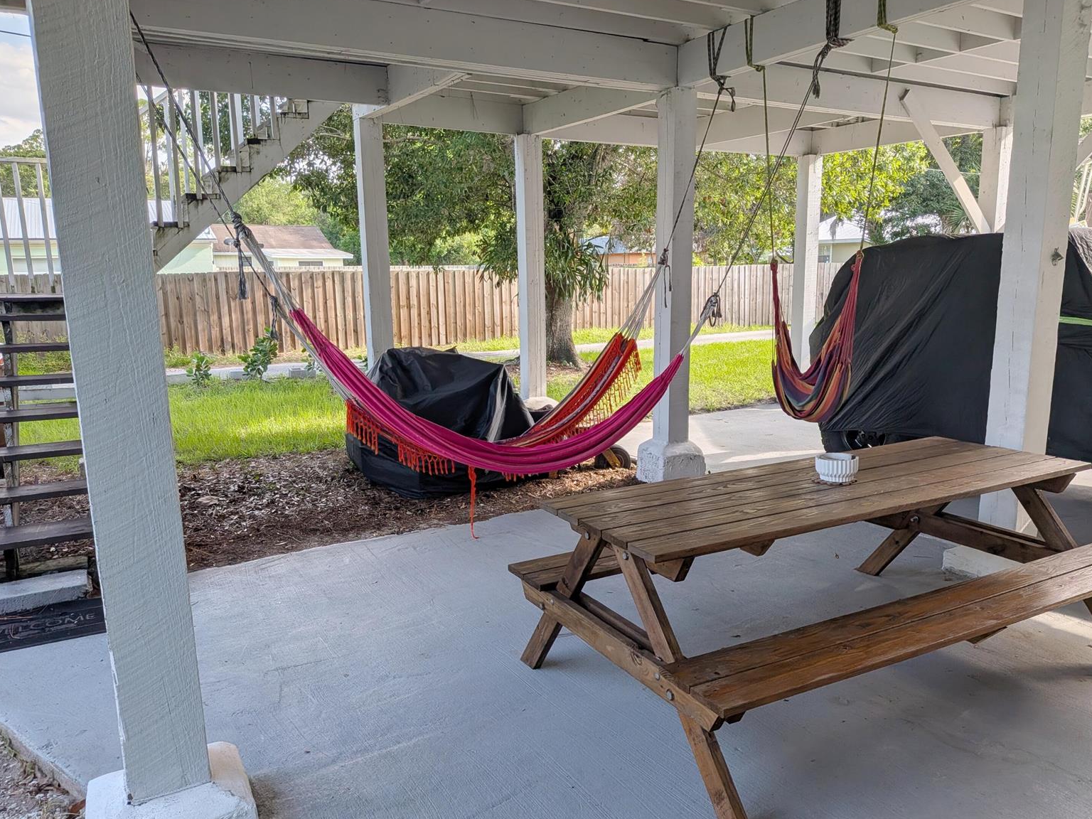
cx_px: 555
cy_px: 417
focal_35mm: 25
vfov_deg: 54.9
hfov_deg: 69.4
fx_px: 789
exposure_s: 1/1949
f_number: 1.7
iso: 30
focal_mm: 4.53
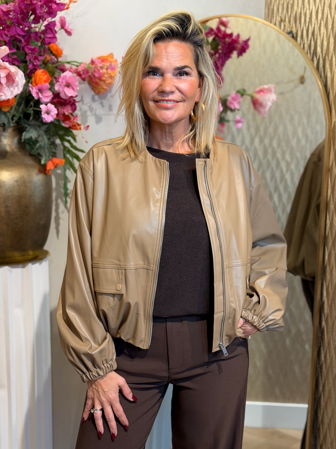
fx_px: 621
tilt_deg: -11.4
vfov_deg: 39.7
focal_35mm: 48
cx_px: 168
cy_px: 224
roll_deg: -0.4
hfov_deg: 30.3
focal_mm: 6.76
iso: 64
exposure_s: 1/100
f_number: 1.78
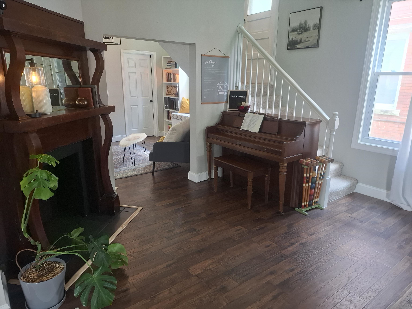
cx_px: 206
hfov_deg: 73.9
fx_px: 274
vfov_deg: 58.9
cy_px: 154
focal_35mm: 23
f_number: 1.8
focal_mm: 5.54
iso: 250
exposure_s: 1/40
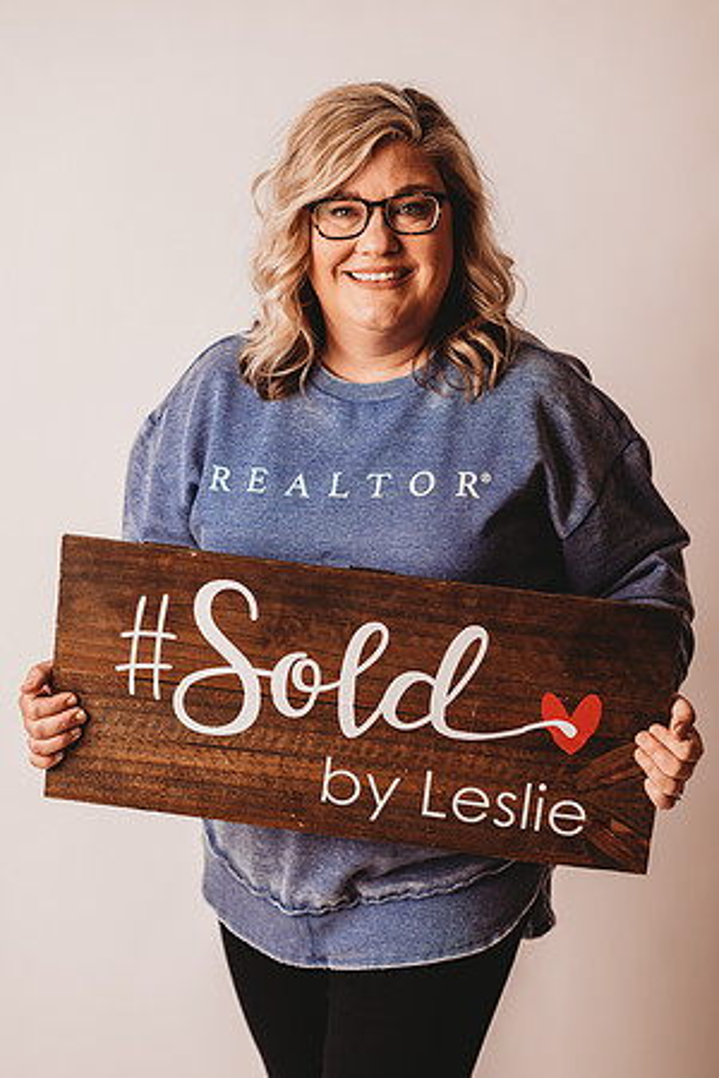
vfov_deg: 23.9
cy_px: 539
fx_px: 2546
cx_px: 360
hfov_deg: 16.1
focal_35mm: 85
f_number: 2.5
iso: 100
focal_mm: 85
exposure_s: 1/160
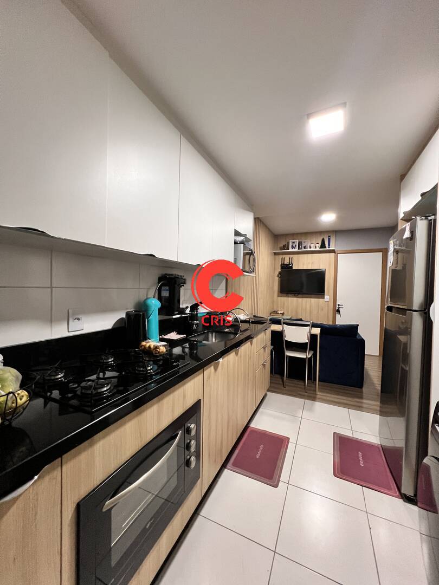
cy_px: 292
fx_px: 220
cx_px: 220
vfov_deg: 106.2
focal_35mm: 13
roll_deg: -1.1
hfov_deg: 89.9
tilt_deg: -0.8
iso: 320
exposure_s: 1/60
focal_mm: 1.57
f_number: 1.8
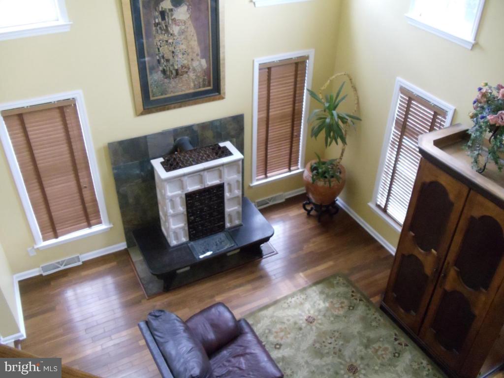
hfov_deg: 42.9
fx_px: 641
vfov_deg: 32.9
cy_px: 189
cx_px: 252
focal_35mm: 44
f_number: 3.5
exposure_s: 1/80
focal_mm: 6
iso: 800
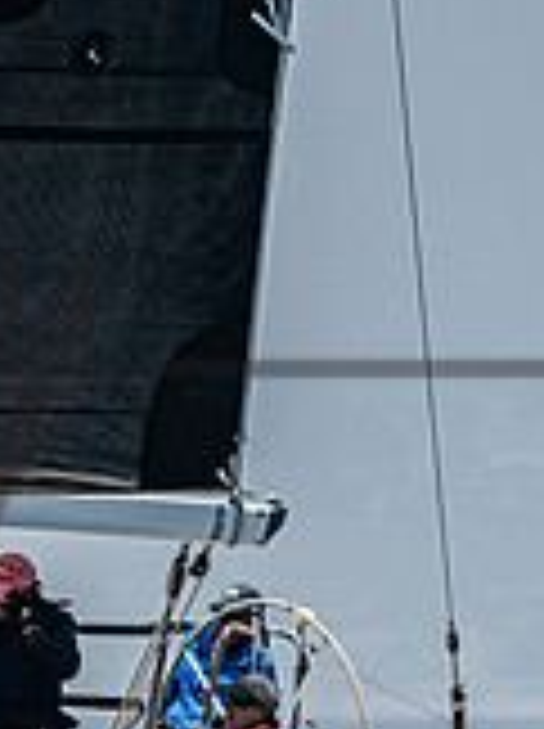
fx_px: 22816
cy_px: 480
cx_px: -332
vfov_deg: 1.8
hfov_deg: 1.4
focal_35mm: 1086
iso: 400
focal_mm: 270
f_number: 6.3
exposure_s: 1/5000
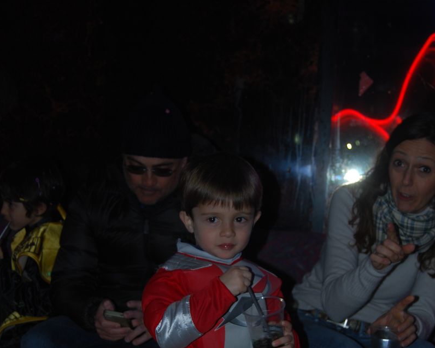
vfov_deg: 22.0
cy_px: 309
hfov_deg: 27.9
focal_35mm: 68
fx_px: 876
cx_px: 217
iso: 200
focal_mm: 32
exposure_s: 1/60
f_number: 4.5
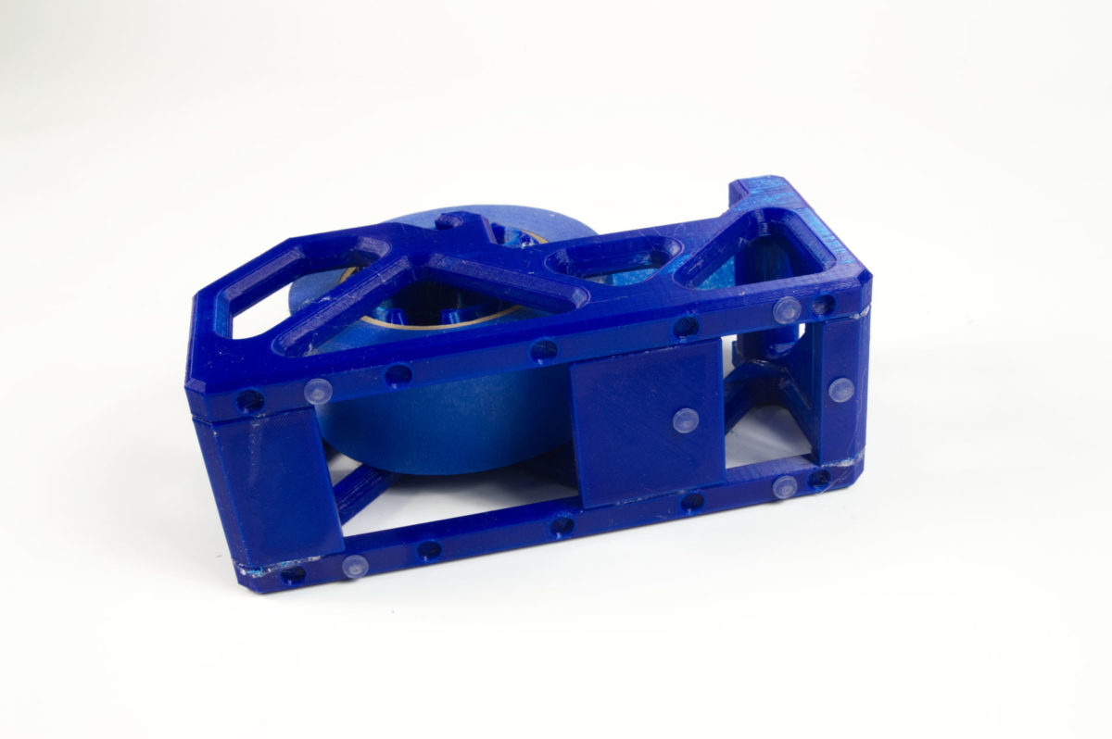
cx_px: 556
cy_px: 370
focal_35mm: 42
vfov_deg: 31.8
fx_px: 1296
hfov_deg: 46.4
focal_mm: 28
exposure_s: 1/15
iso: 200
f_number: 14
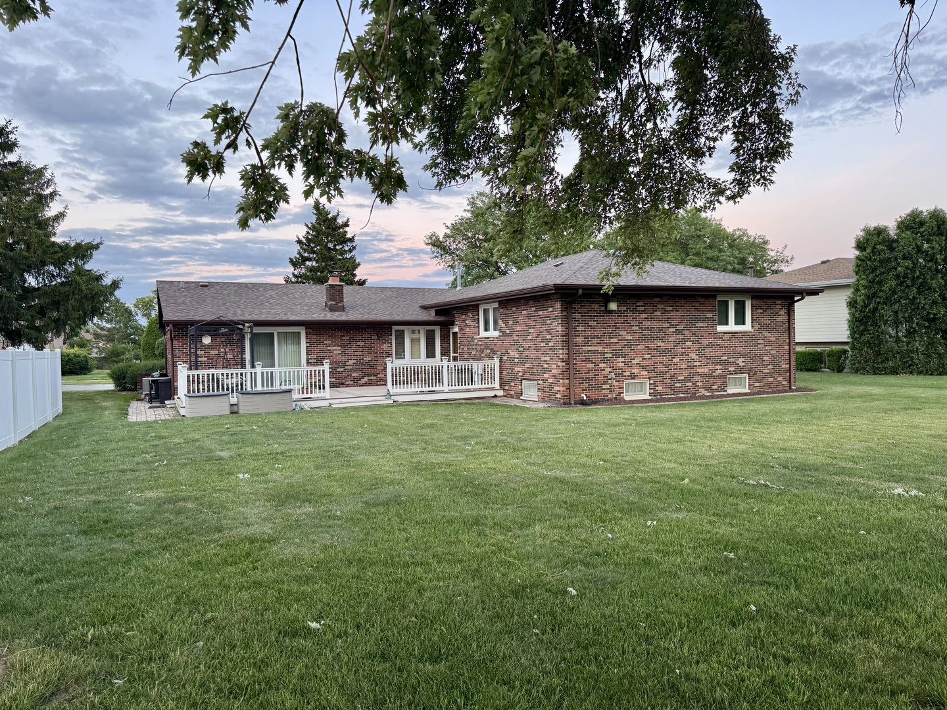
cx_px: 474
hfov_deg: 71.6
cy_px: 355
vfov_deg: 56.8
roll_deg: +1.2
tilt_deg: -1.3
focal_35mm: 24
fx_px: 657
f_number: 1.78
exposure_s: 1/60
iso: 200
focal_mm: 6.76
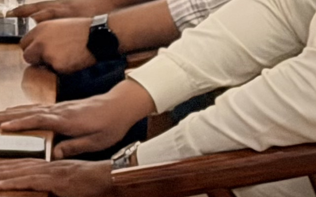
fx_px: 2747
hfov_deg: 6.3
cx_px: -408
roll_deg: +1.5
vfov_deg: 4.0
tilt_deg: -0.6
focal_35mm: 319
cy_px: -421
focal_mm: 6.76
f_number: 1.78
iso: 50
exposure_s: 1/50
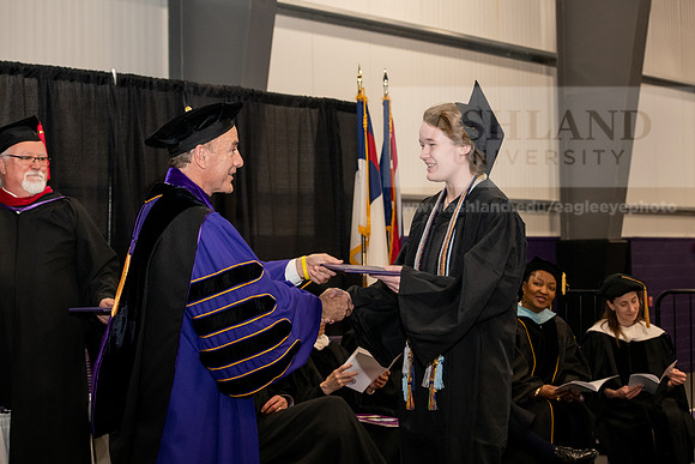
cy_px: 232
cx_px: 348
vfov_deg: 19.5
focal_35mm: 70
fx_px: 1352
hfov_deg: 28.8
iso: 2500
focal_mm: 70
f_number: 5.6
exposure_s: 1/200
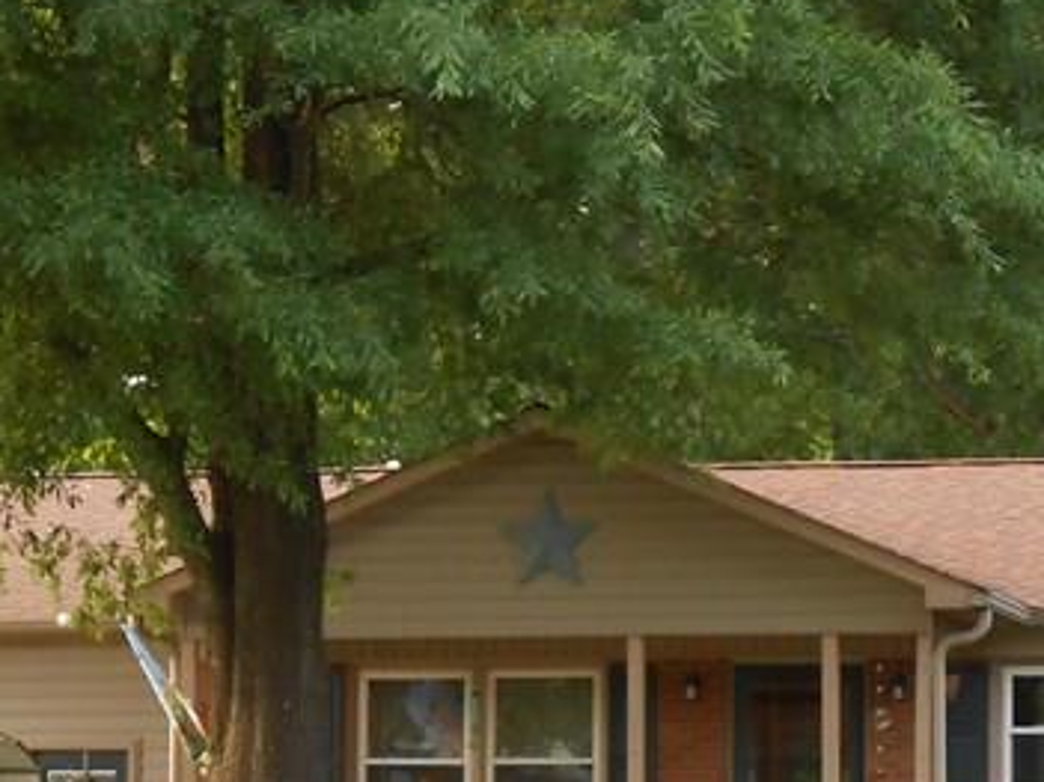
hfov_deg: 13.8
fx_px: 4311
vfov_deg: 10.3
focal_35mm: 143
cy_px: 723
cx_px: 735
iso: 160
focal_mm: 8.8
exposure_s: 1/60
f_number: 4.8
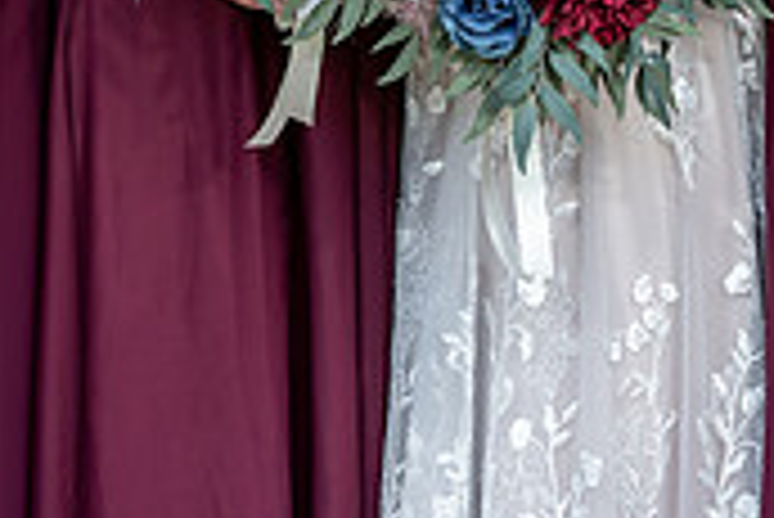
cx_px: 412
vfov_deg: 4.0
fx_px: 7445
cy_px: -276
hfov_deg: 6.0
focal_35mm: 346
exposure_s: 1/200
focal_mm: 98
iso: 250
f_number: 4
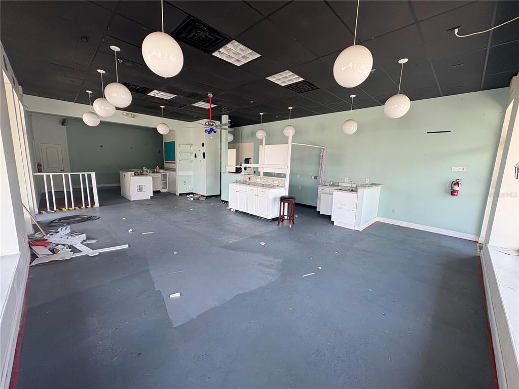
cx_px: 260
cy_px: 194
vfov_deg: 85.7
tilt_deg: -7.5
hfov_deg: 102.1
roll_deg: +0.0
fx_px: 210
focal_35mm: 14
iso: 50
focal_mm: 2.22
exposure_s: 1/99
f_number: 2.2
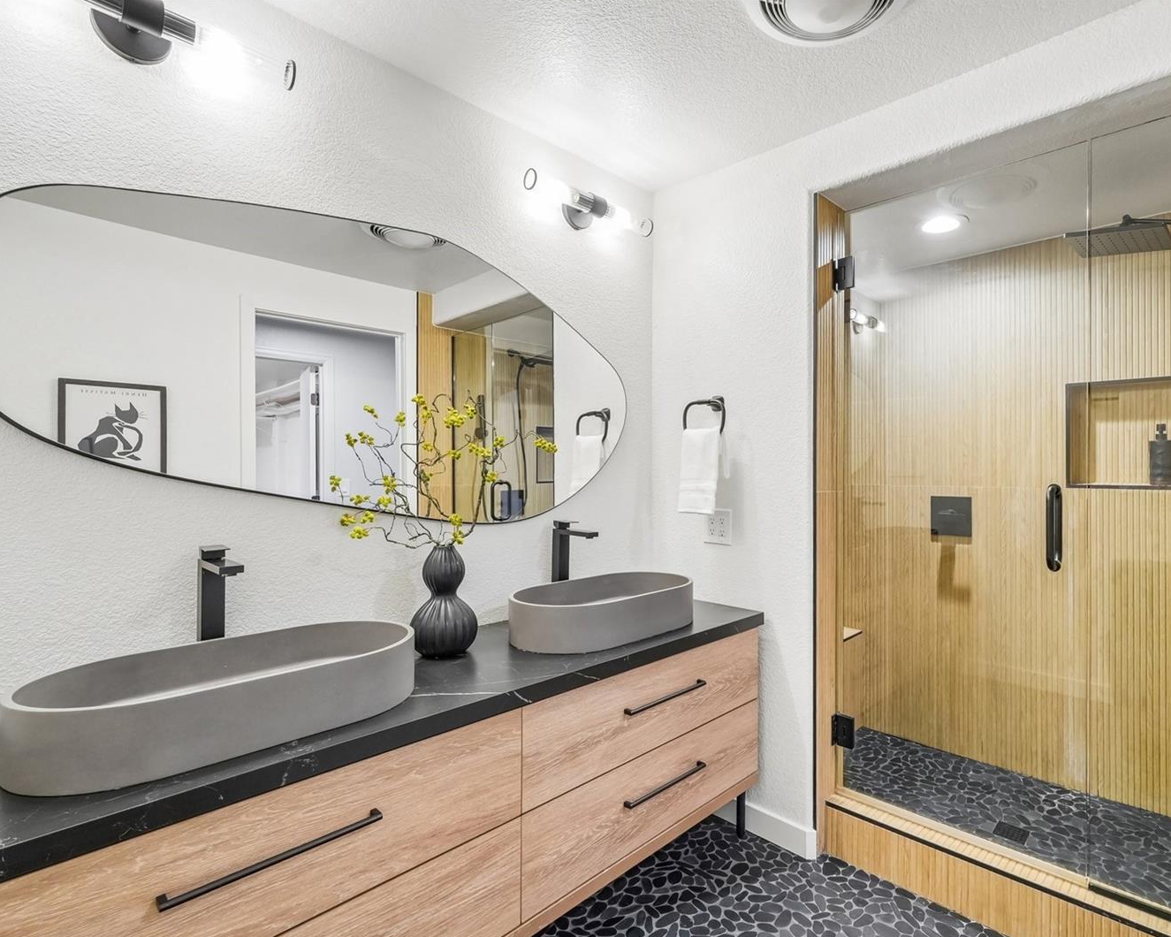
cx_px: 695
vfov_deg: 77.0
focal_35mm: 17
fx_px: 589
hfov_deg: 88.7
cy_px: 468
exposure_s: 1/3.33
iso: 800
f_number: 8
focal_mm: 10
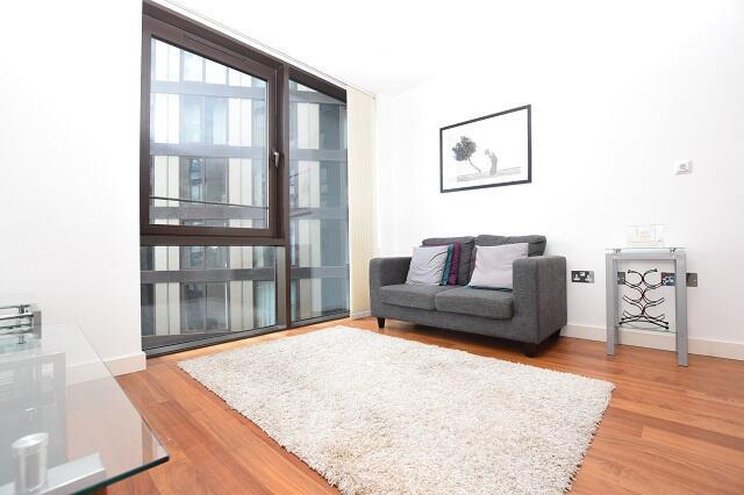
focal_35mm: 15
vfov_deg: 77.3
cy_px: 248
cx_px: 372
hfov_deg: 100.4
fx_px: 310
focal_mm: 10
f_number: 5.6
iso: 720
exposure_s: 1/125
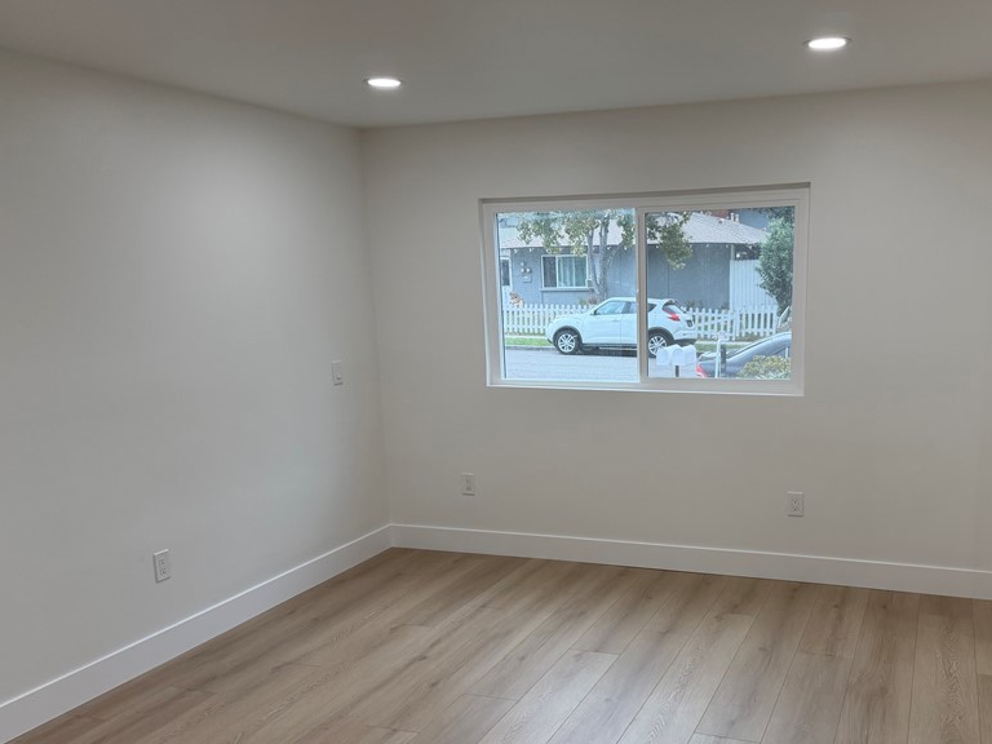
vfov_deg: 43.9
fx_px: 917
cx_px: 619
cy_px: 455
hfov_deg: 56.2
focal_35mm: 32
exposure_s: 1/167
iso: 160
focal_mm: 6.76
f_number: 1.78
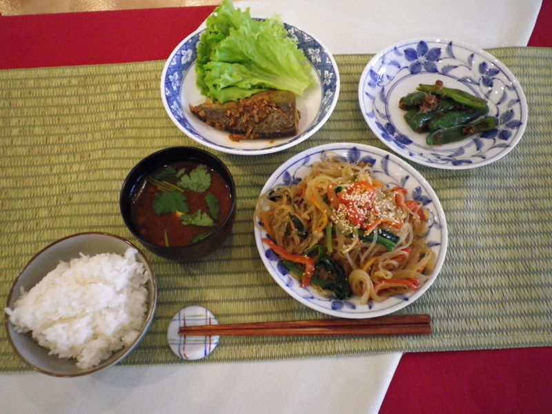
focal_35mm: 28
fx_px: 446
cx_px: 276
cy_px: 207
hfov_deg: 63.4
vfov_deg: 49.7
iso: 500
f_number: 3.5
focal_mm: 5.05
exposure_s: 1/50
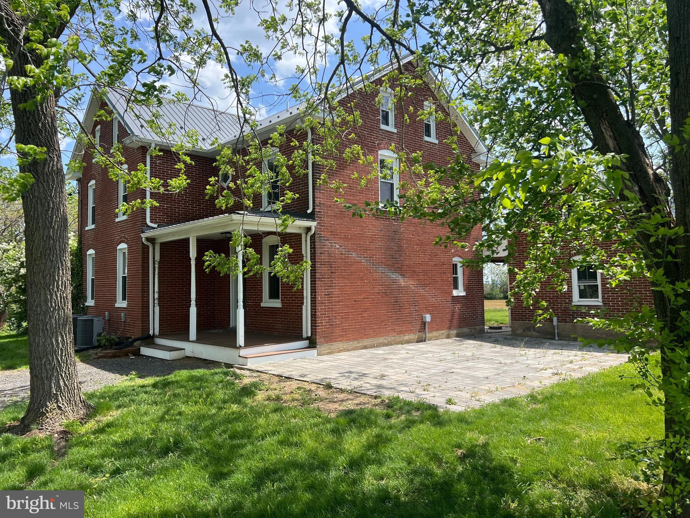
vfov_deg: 53.1
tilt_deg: +6.1
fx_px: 518
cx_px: 345
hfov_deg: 67.3
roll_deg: +0.8
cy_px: 259
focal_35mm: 26
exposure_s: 1/1972
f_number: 1.5
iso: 50
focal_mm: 5.7
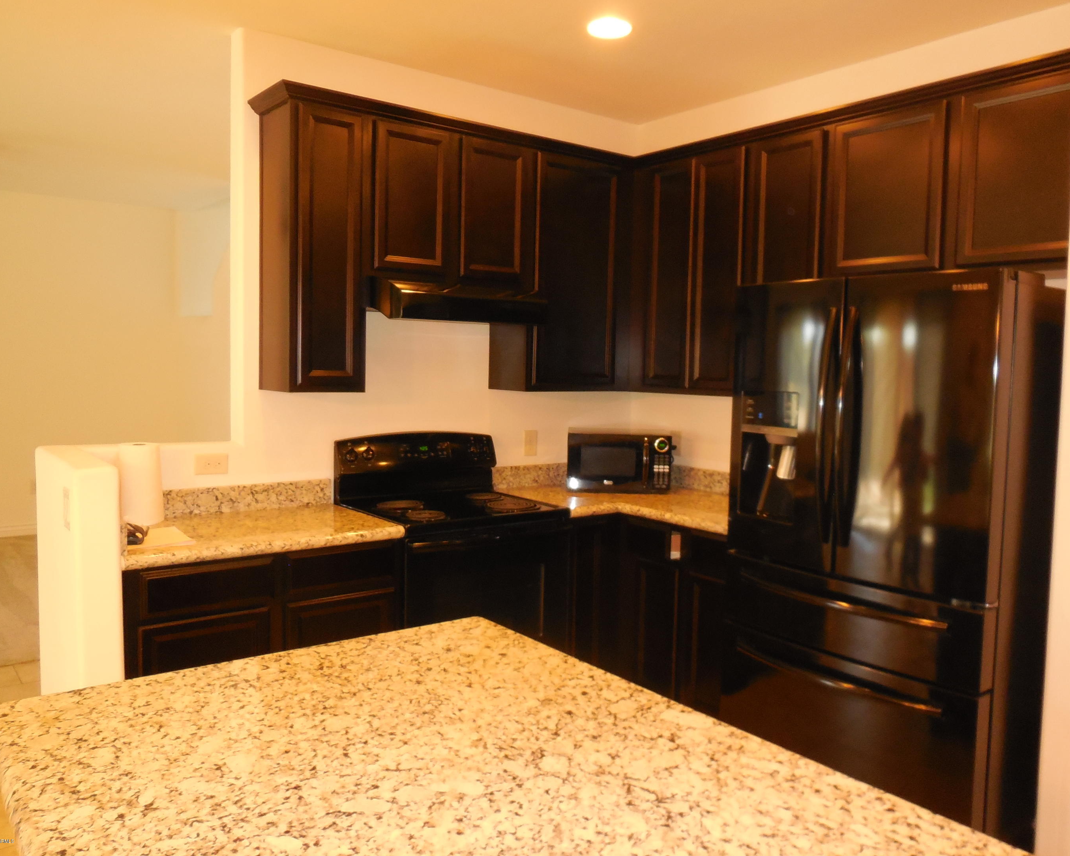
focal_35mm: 27
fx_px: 855
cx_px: 569
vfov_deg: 53.2
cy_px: 425
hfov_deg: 64.0
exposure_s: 1/15
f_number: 3.1
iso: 400
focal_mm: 4.5
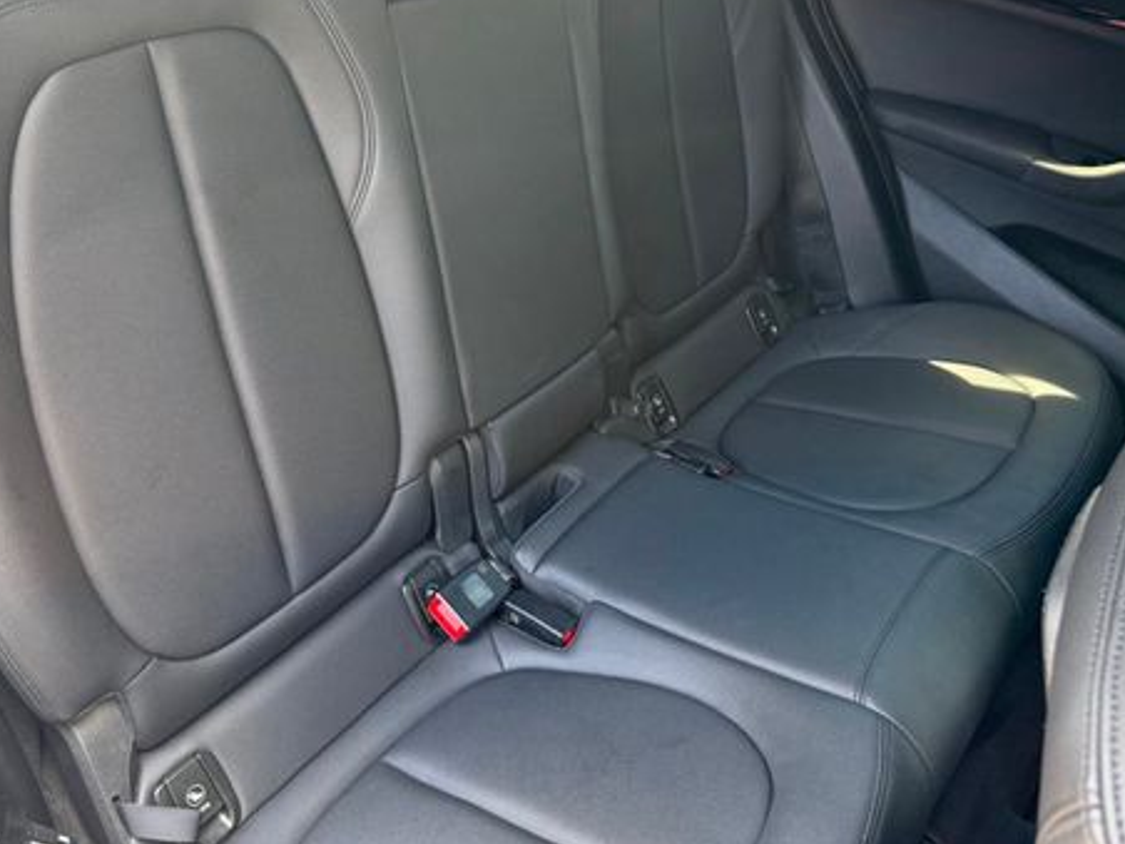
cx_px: 518
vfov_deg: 41.0
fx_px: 1105
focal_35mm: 34
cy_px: 254
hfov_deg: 53.9
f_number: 1.78
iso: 200
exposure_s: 1/85
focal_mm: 6.76
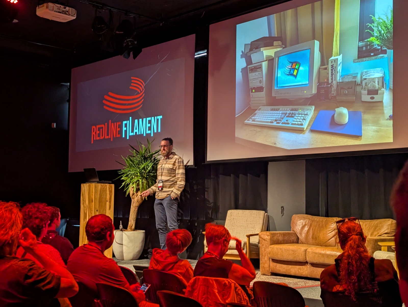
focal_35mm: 49
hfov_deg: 38.9
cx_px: 204
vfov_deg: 29.7
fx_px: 578
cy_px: 154
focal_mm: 6.9
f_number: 1.68
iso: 128
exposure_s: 1/25.5
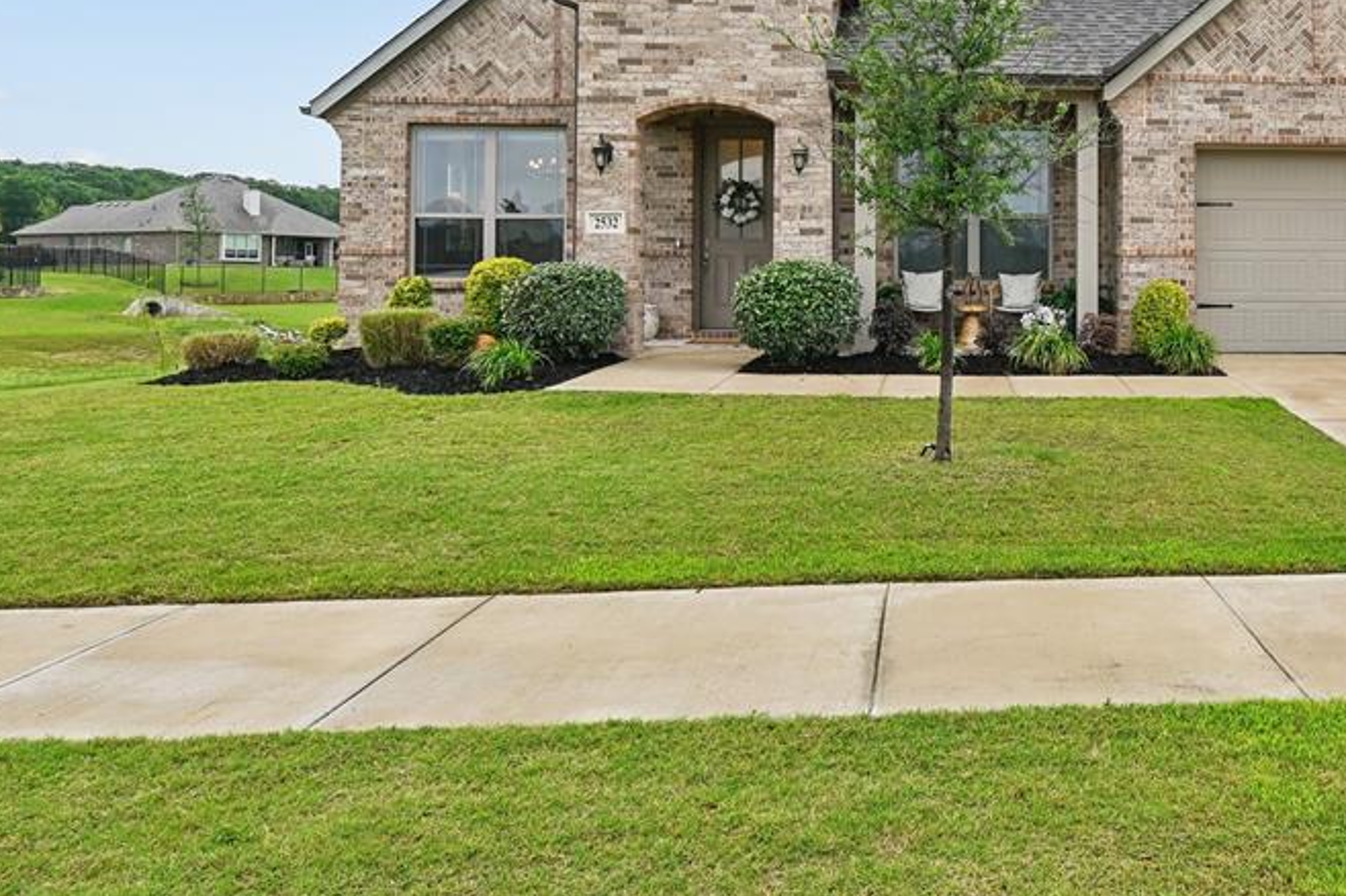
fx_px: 1046
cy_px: 256
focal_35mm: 28
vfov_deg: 45.2
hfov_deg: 62.0
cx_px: 1000
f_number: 11
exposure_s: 1/80
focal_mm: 12
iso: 100
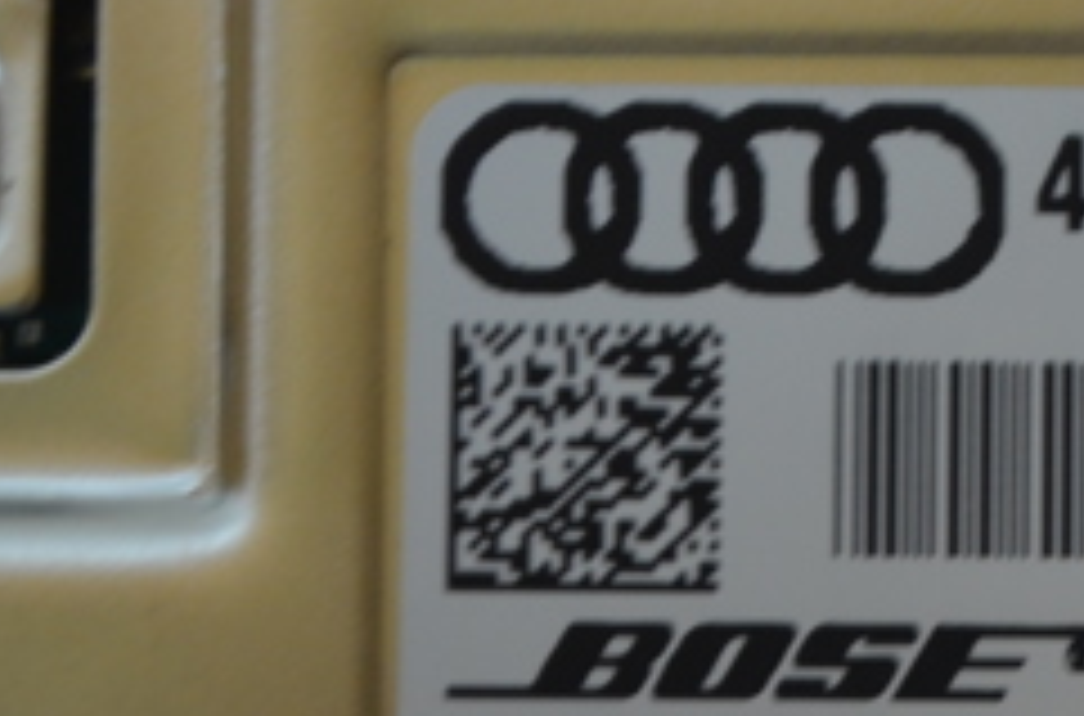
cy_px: 516
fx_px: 6583
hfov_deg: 9.3
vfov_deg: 6.2
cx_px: 1124
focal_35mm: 219
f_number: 5.6
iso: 800
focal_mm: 55
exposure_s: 1/30
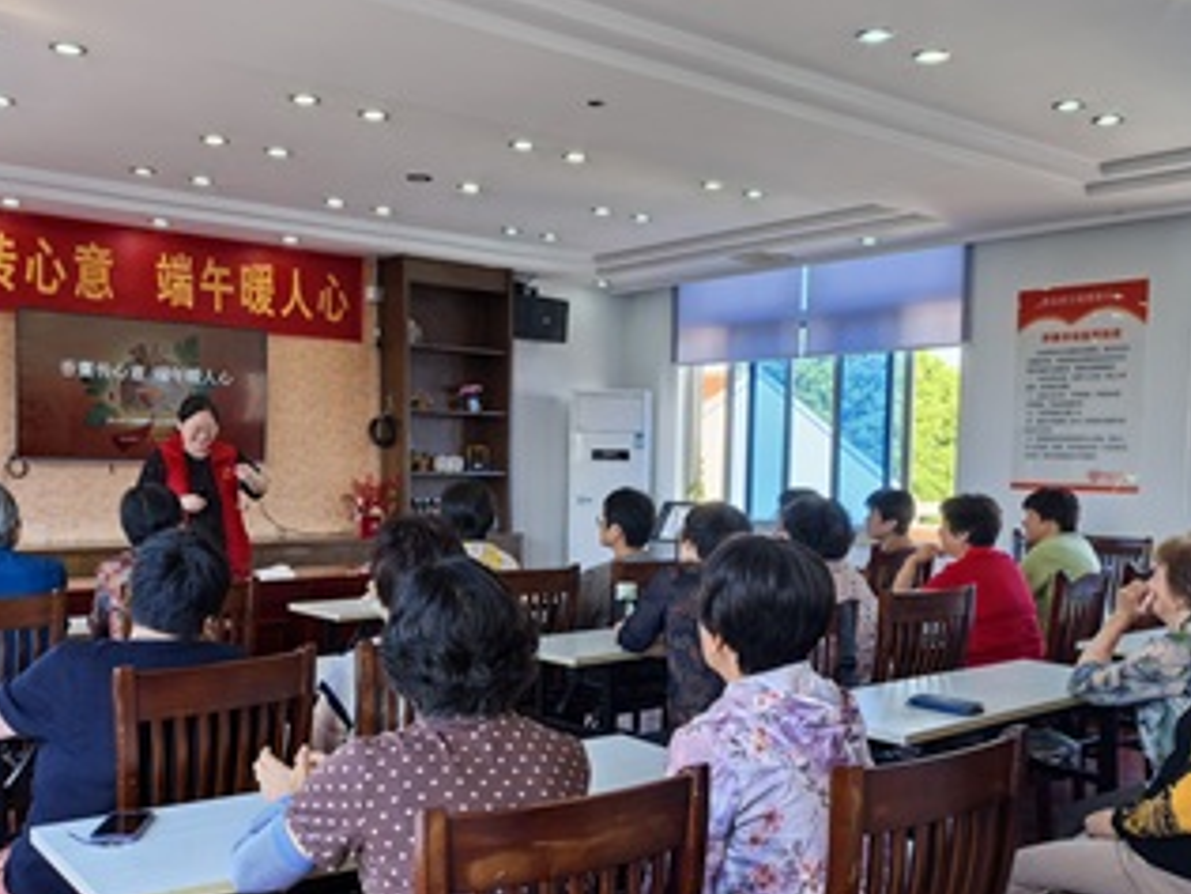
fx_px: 1204
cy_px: 545
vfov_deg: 40.5
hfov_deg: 52.6
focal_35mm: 35
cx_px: 548
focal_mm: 6.98
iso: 250
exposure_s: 1/100
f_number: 4
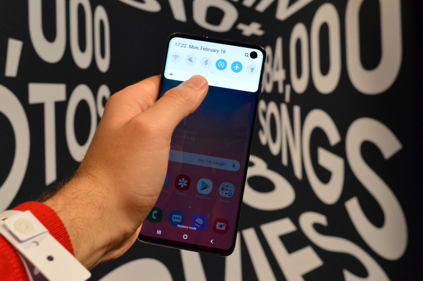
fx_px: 546
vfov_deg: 28.9
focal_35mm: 46
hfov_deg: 42.4
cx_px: 212
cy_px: 140
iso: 3200
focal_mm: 31
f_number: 10
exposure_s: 1/200
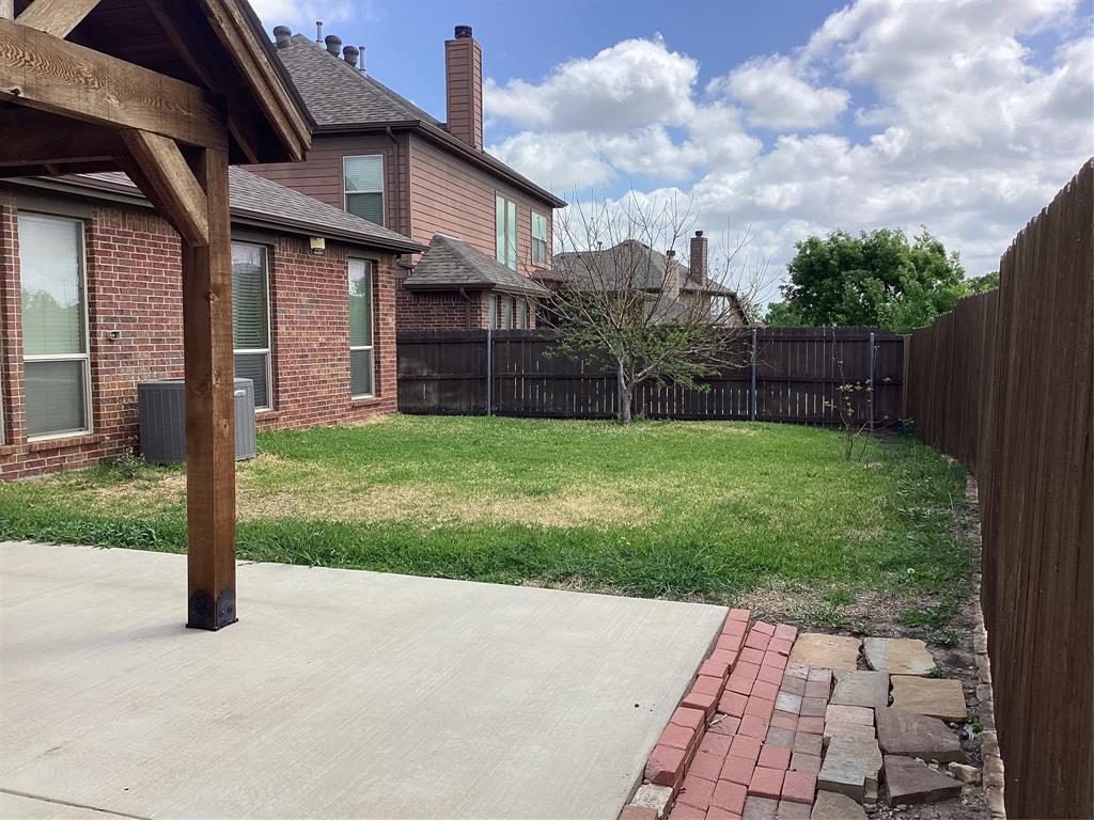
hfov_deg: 58.4
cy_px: 410
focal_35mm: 31
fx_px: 980
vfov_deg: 45.4
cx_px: 547
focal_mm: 3.3
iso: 25
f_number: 2.4
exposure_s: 1/1148
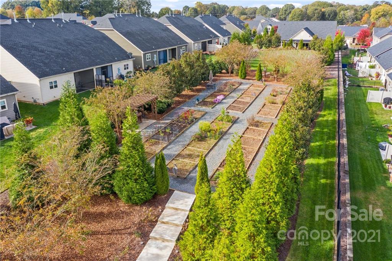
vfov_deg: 46.3
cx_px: 196
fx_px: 305
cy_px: 130
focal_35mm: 28
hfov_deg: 65.5
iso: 100
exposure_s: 1/200
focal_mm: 10.26
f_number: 4.5
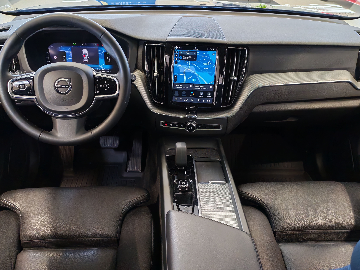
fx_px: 322
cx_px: 180
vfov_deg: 45.4
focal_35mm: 31
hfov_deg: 58.4
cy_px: 135
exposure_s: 1/100
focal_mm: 6.12
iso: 1250
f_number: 1.9
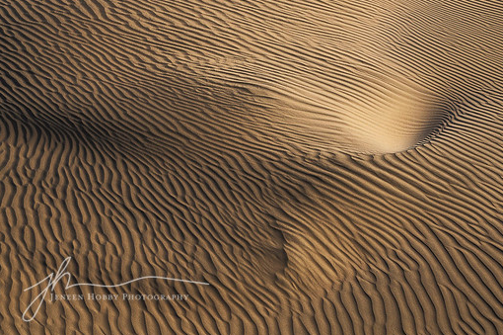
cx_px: 283
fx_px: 5555
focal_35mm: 398
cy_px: 152
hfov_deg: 5.2
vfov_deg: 3.4
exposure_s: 1/30
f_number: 25
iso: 100
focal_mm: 350
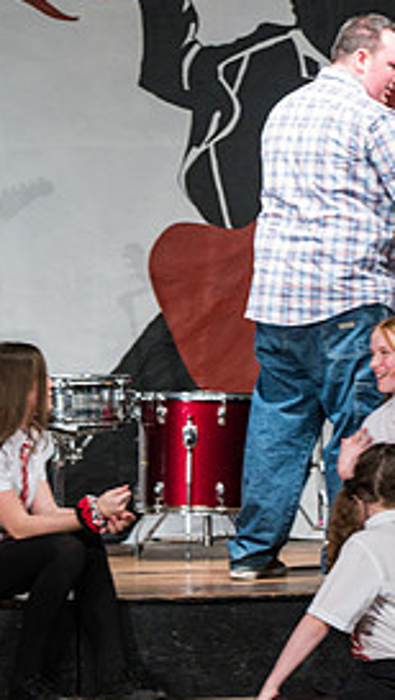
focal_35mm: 258
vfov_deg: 8.4
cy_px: 242
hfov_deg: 4.7
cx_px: 728
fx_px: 4794
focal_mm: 116
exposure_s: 1/125
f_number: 4
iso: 1250
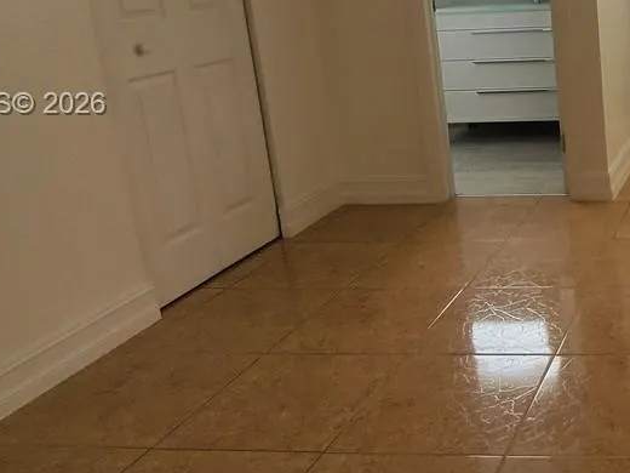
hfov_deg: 38.5
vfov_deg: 35.0
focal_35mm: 40
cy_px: 106
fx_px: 728
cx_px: 698
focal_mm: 1.8
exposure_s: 1/120
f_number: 2.2
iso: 80
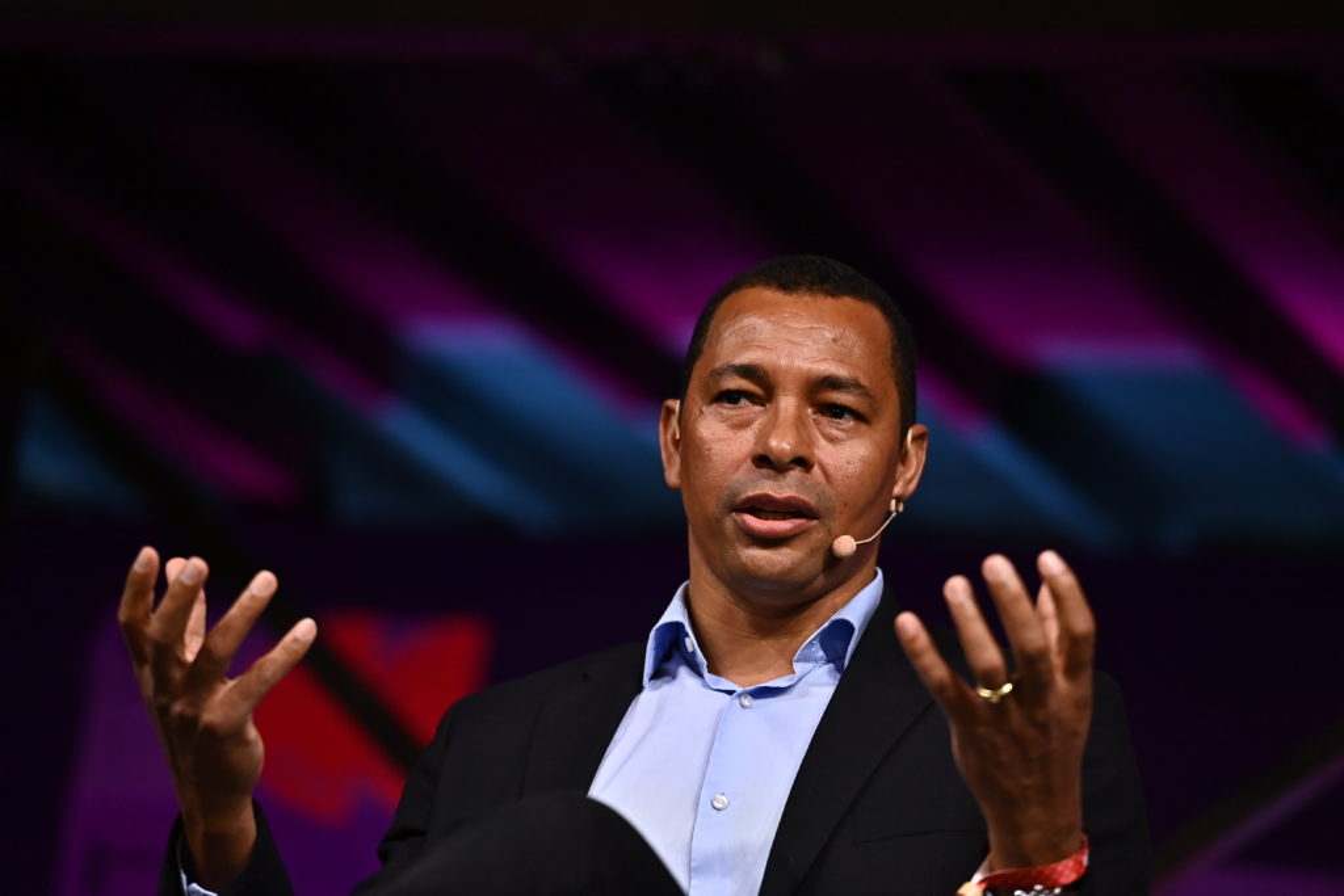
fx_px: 7467
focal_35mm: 200
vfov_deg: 6.9
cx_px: 672
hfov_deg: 10.3
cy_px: 448
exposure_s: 1/320
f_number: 2.8
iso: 1000
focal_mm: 200
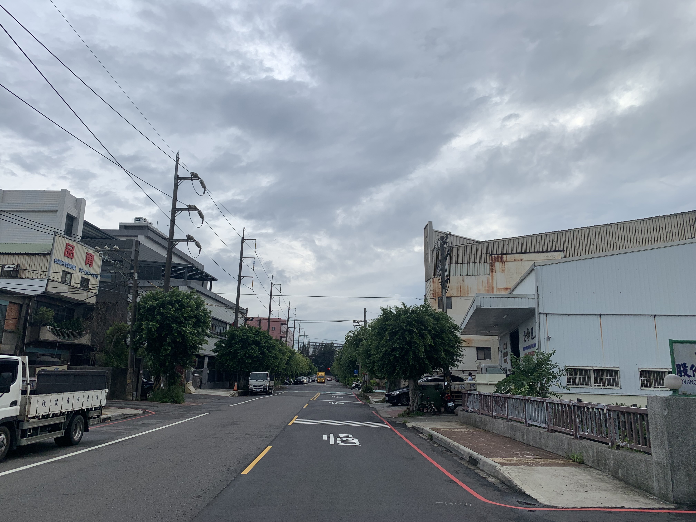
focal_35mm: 26
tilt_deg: +12.5
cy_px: 261
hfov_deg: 67.3
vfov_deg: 53.1
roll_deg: -1.4
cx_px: 348
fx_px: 523
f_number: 1.8
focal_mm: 4.25
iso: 25
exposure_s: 1/1610
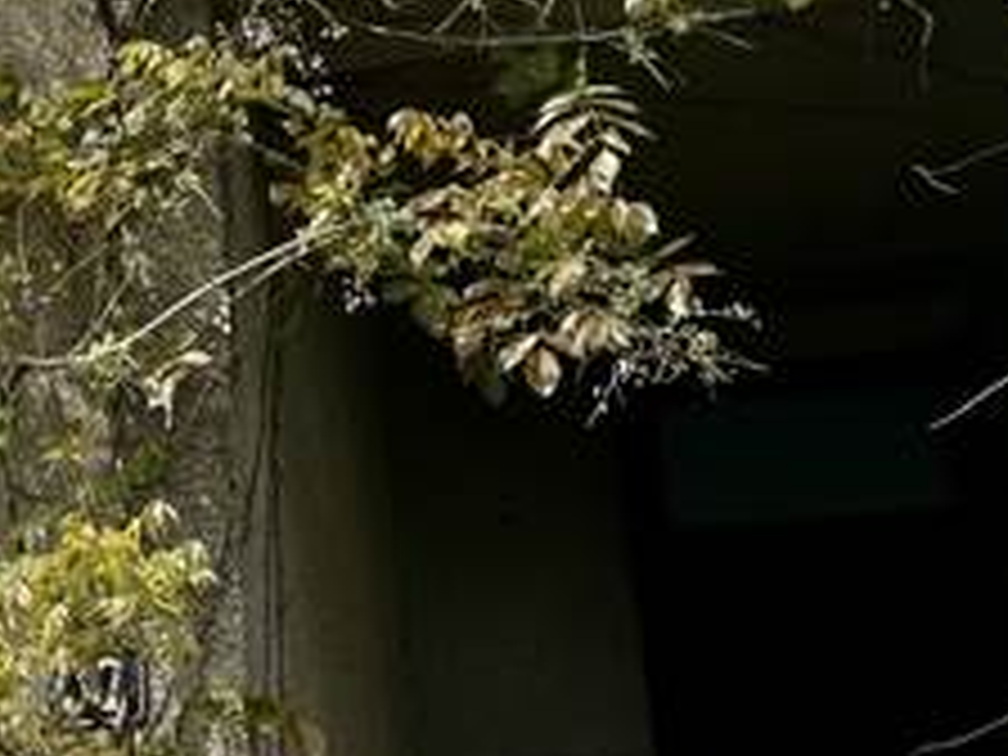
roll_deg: +0.0
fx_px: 2708
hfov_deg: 20.4
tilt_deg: +29.0
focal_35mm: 93
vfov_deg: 15.5
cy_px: -63
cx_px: -4
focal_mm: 5.7
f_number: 1.5
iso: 50
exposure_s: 1/2252
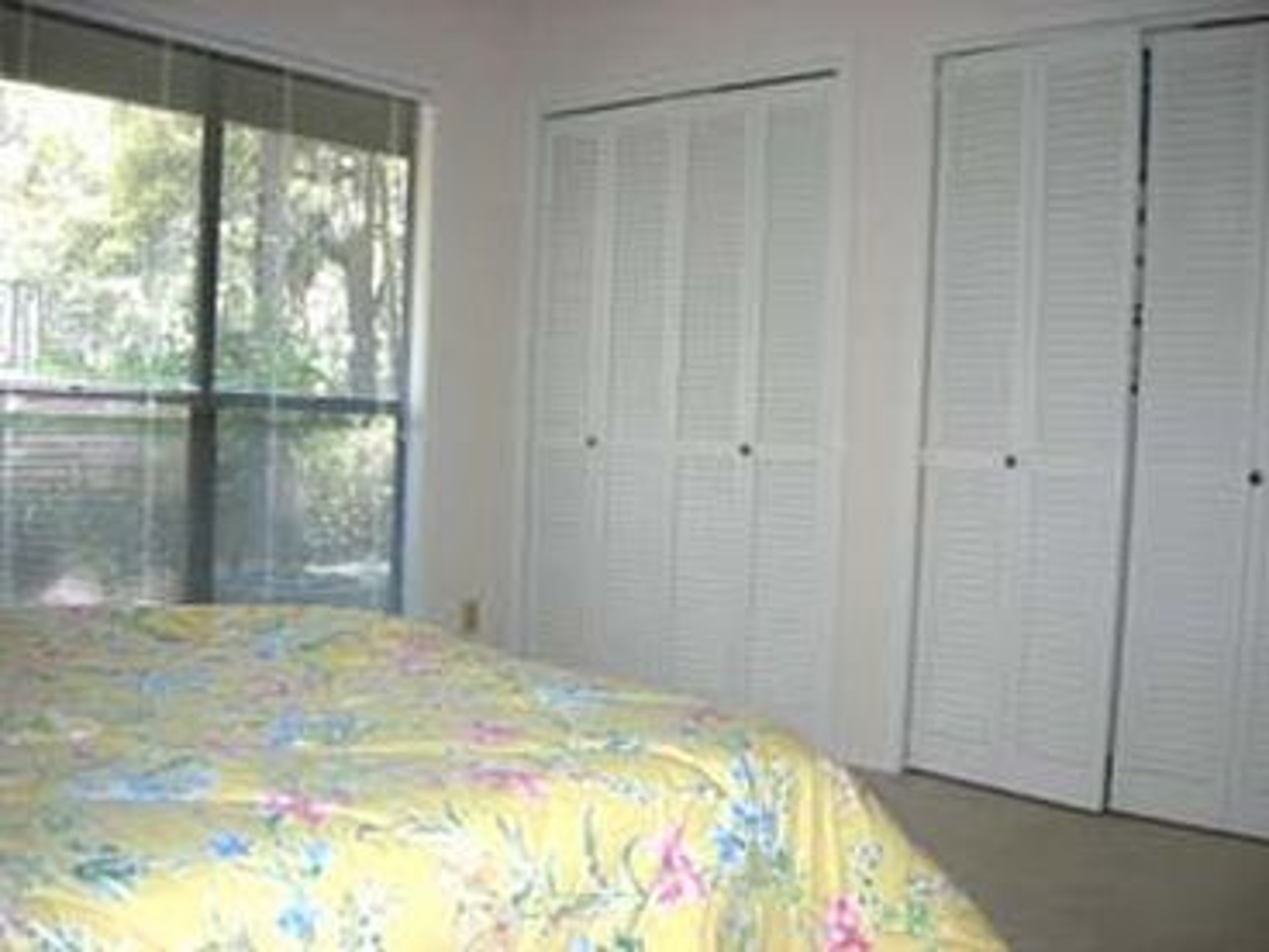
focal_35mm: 36
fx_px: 1320
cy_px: 476
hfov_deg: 51.4
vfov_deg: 39.7
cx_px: 634
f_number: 2.7
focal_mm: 7.5
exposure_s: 1/60.1
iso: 64
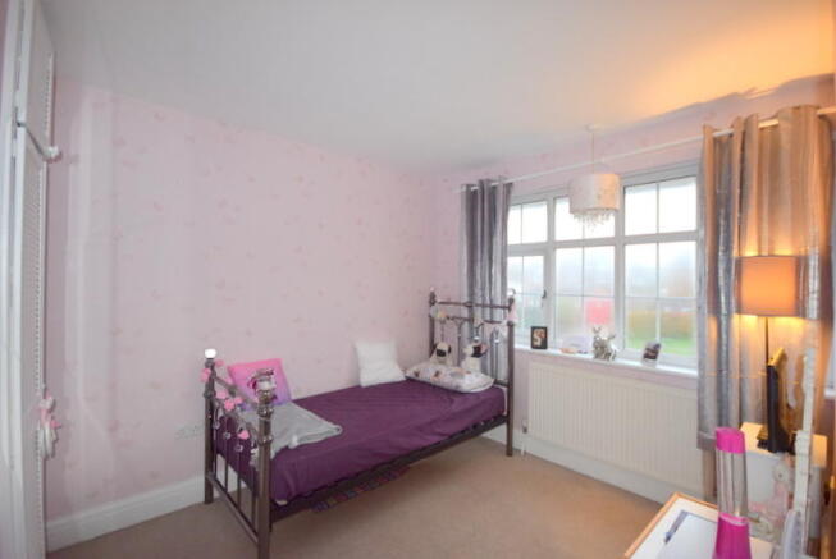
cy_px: 280
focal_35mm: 15
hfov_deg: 100.3
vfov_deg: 77.5
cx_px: 418
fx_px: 349
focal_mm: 10
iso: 1100
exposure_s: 1/60
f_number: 4
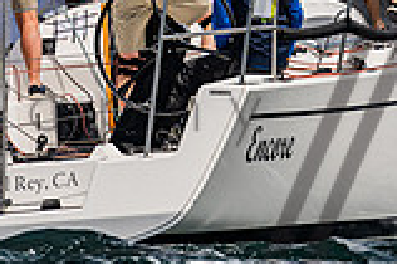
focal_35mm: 680
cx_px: 151
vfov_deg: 2.0
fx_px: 7491
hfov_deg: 3.0
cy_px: -79
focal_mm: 185
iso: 250
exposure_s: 1/1000
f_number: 6.3
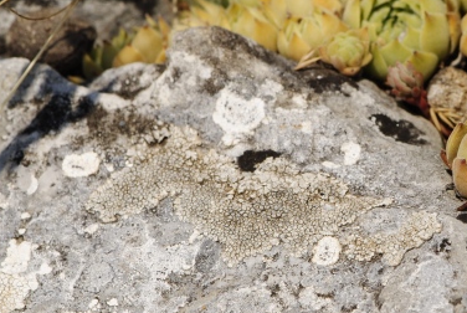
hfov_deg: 7.6
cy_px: 145
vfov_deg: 5.1
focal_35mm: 271
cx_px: 399
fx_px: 3522
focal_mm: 85
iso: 100
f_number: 9
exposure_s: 1/400
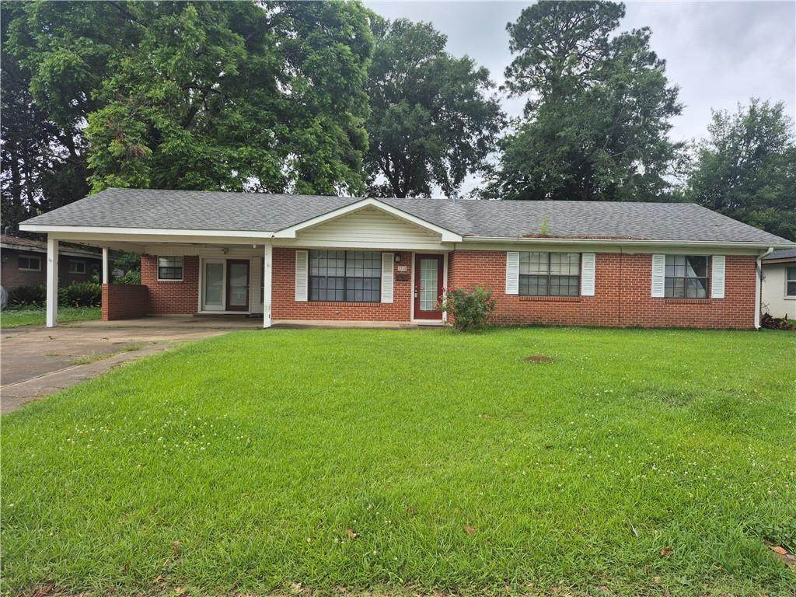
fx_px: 529
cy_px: 298
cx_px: 398
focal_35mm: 23
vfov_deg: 58.9
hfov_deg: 73.9
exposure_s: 1/938
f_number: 1.8
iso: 25
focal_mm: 5.4
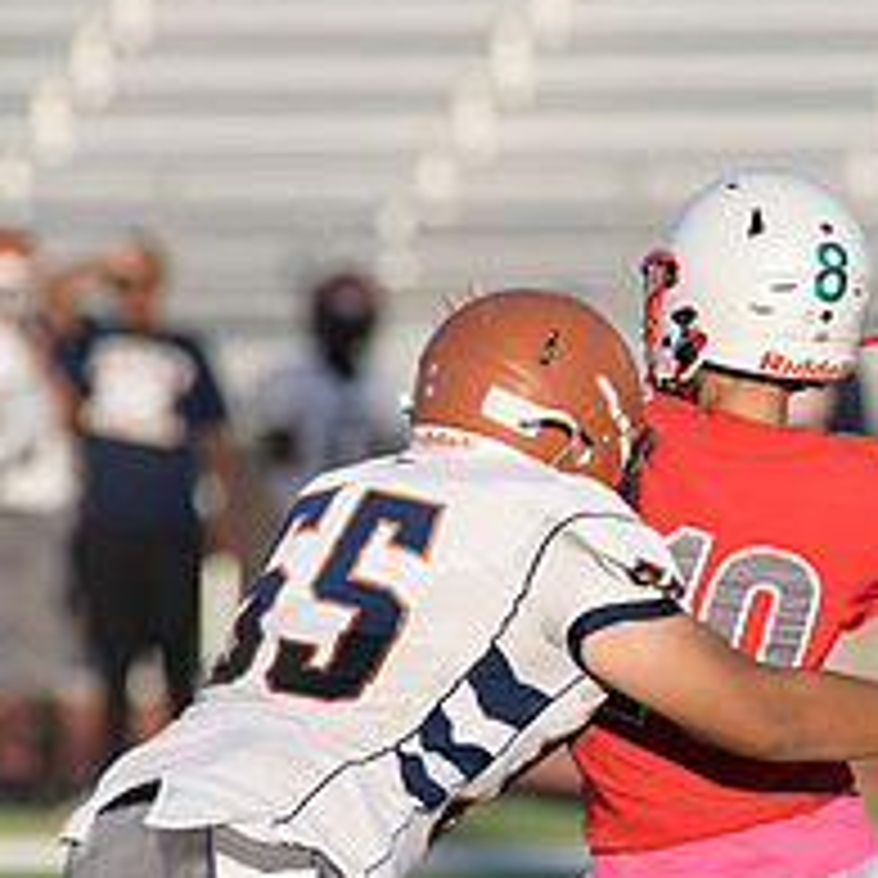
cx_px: 729
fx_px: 21780
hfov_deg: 2.3
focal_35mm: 759
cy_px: 624
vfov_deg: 2.3
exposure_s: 1/8000
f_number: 5
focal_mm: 300
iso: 1000
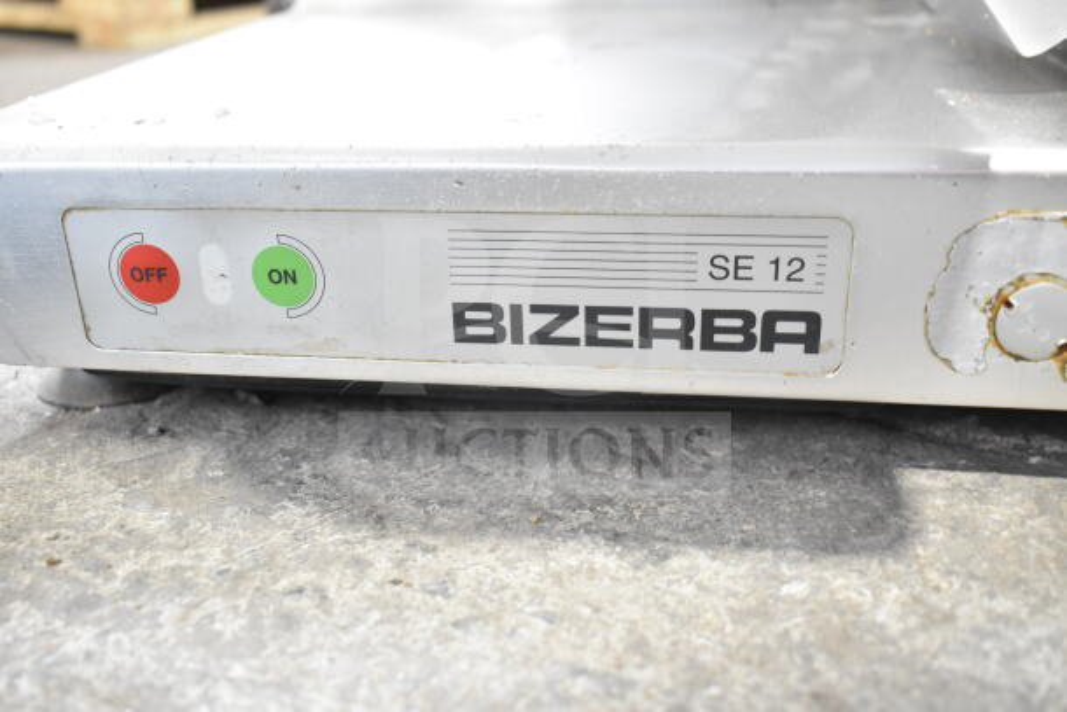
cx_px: 534
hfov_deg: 53.1
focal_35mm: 36
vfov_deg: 36.9
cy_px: 356
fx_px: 1067
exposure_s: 1/60
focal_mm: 24
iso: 1600
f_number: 4
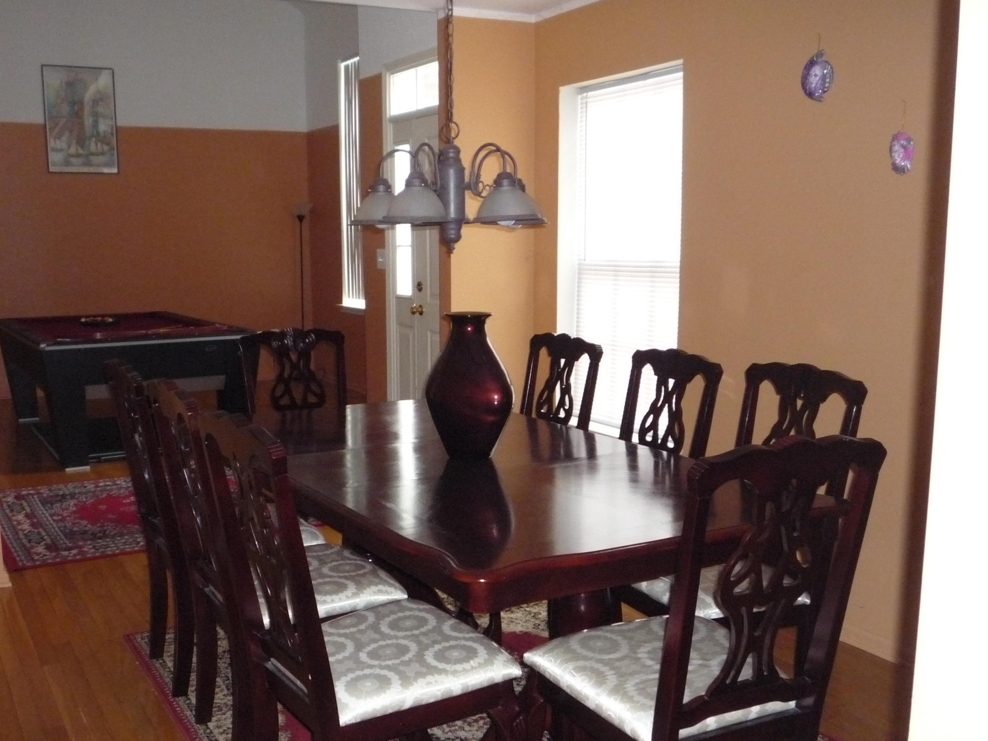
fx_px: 1056
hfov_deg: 50.1
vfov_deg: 38.6
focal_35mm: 37
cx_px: 458
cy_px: 416
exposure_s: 1/30
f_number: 3.3
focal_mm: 5.2
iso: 500
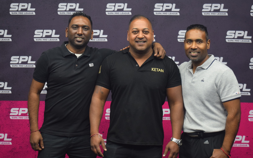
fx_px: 448
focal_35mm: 65
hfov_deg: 31.5
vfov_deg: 20.0
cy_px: 76
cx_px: 124
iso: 800
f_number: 5
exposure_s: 1/60
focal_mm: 40
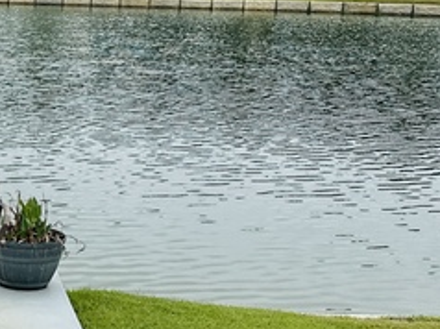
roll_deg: -0.4
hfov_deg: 17.8
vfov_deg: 14.6
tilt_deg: -12.1
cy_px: 181
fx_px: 1283
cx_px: -177
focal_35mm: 101
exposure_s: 1/1587
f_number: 1.78
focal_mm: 6.86
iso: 80
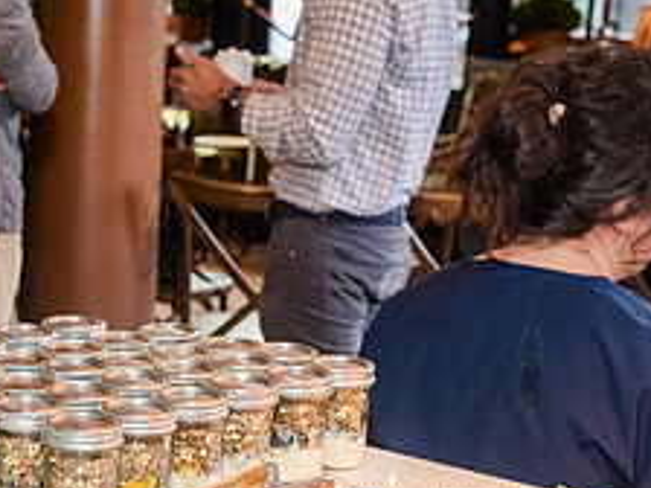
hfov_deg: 22.3
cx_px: 154
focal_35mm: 87
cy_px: 510
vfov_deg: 16.6
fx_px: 1636
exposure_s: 1/200
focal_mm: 35
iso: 4000
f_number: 4.5
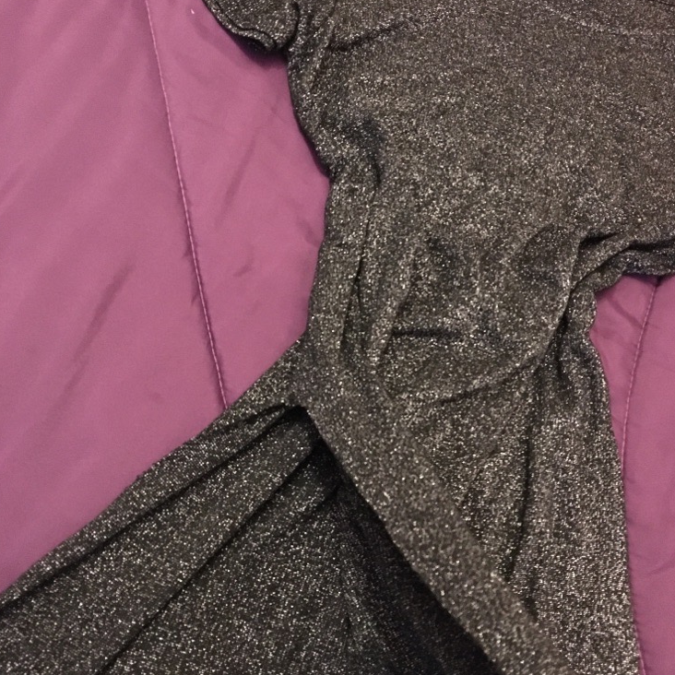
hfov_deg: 47.2
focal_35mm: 35
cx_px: 341
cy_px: 349
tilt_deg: -65.9
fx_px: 772
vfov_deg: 47.2
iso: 800
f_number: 2.2
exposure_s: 1/17
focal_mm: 4.15
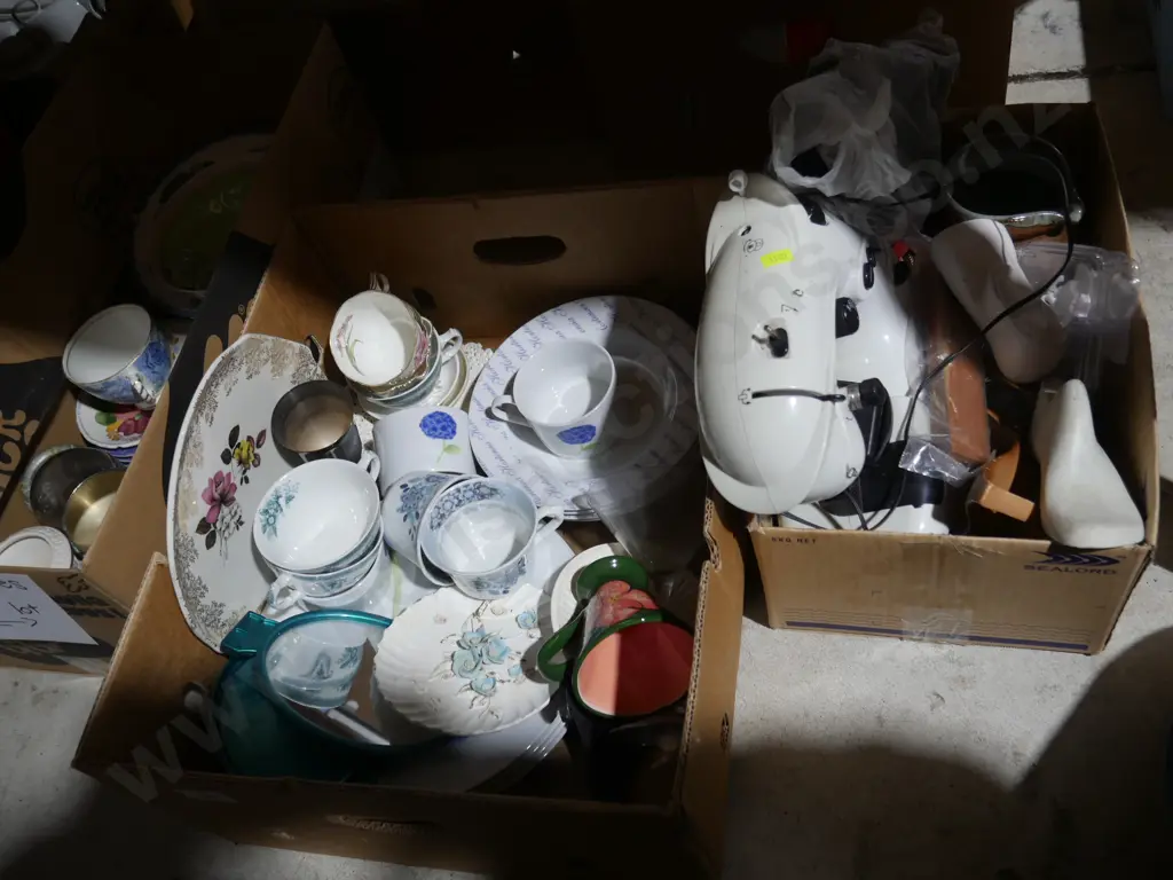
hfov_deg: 56.8
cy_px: 440
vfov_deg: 44.2
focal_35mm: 32
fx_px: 1084
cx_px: 586
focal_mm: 16
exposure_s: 1/60
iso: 320
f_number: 3.6
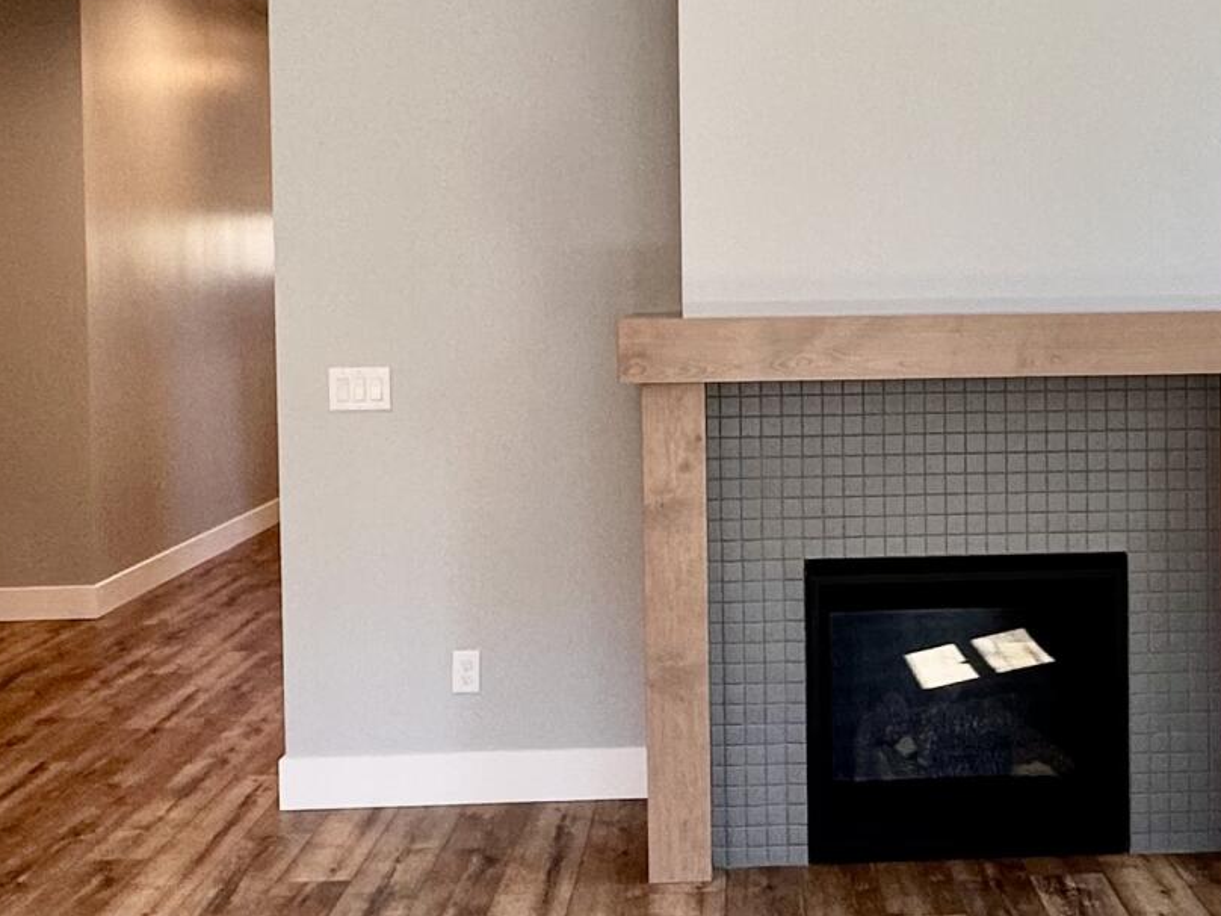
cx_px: 851
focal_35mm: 52
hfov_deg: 36.3
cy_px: 322
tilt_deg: -2.5
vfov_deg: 27.9
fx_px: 1834
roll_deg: +0.6
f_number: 2.2
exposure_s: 1/120
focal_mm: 2.22
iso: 100
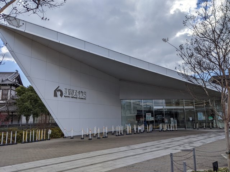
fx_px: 179
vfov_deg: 51.4
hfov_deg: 65.3
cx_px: 115
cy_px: 86
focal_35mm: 27
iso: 41
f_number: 1.8
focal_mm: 4.44
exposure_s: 1/2933
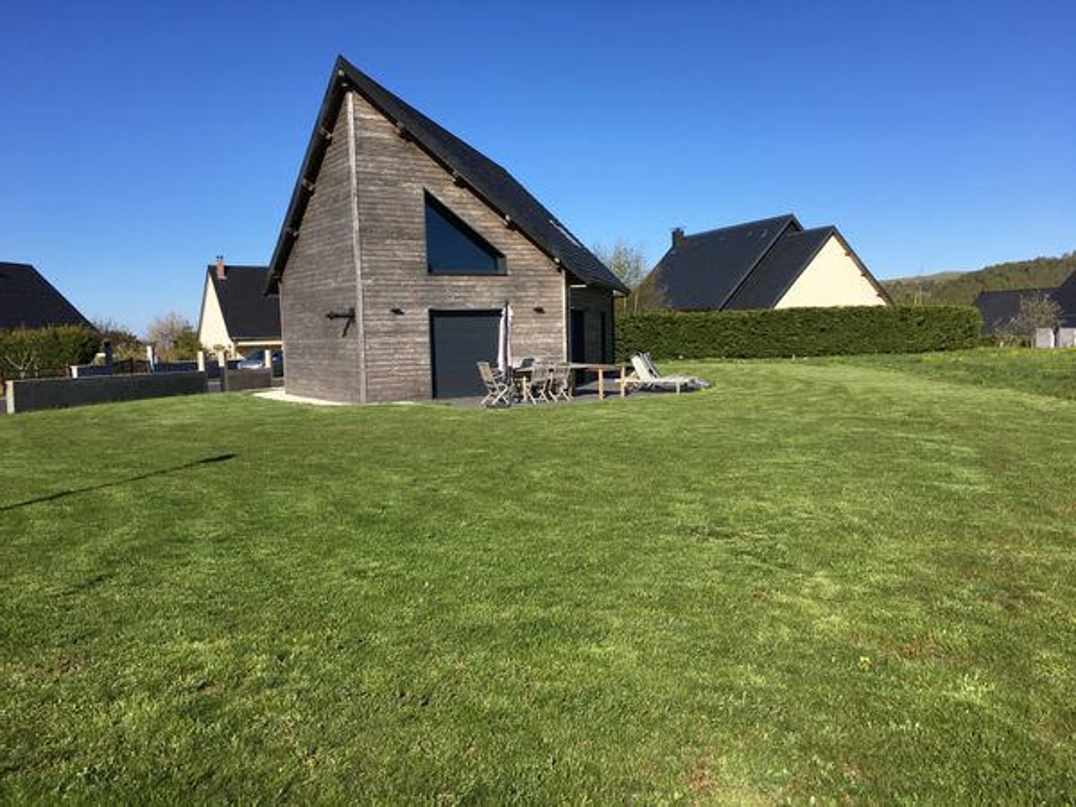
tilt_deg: -5.1
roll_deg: +1.3
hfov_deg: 61.7
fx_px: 901
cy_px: 404
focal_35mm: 29
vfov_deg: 48.2
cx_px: 538
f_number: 2.2
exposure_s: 1/1672
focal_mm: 4.15
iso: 25
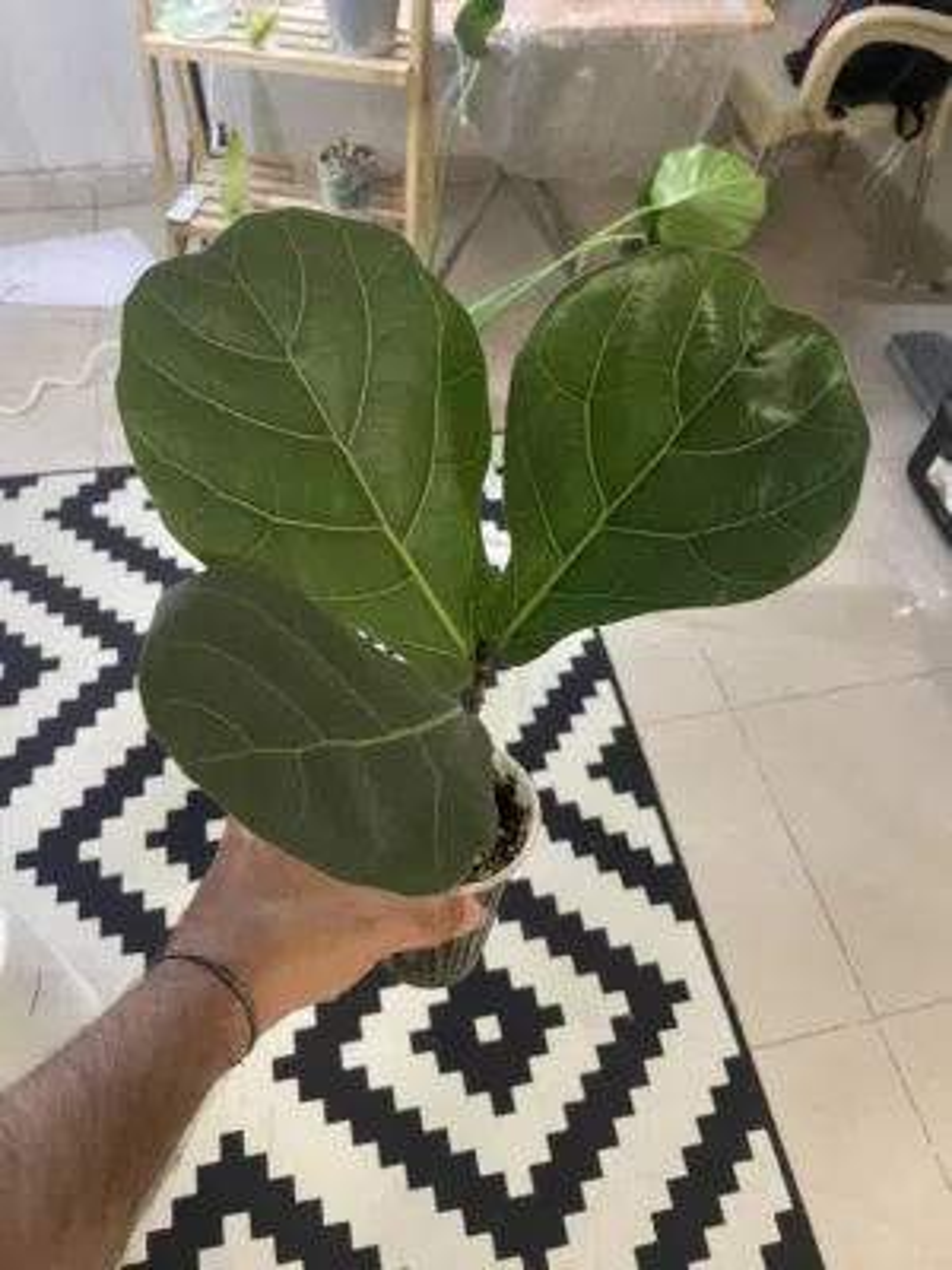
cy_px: 635
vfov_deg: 67.3
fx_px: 953
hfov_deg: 53.1
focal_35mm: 26
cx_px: 476
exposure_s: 1/40
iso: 500
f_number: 1.6
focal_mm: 4.2
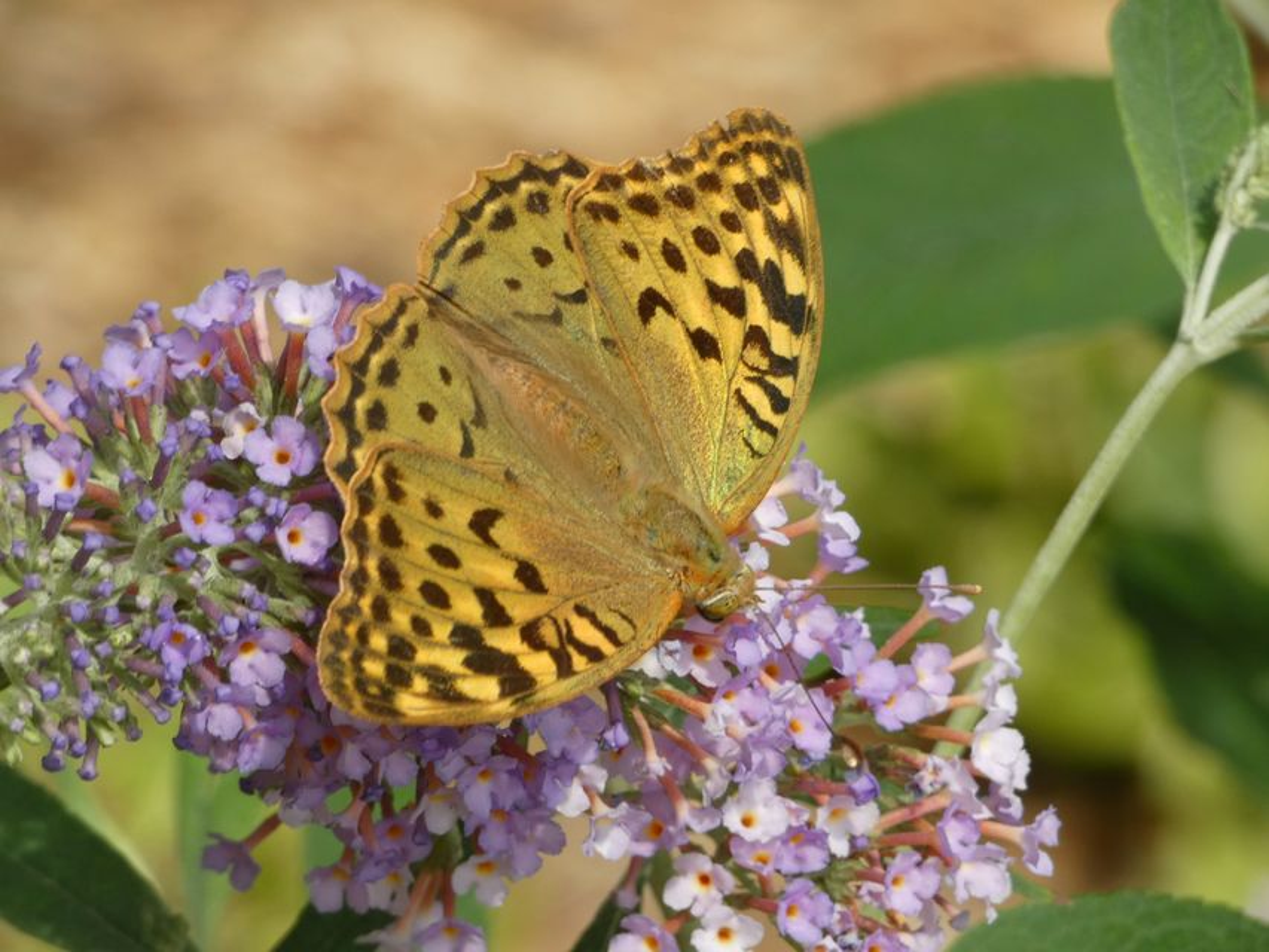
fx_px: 10669
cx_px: 634
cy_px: 476
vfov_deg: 5.1
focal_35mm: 291
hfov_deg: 6.8
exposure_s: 1/100
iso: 80
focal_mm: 52.2
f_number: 5.5
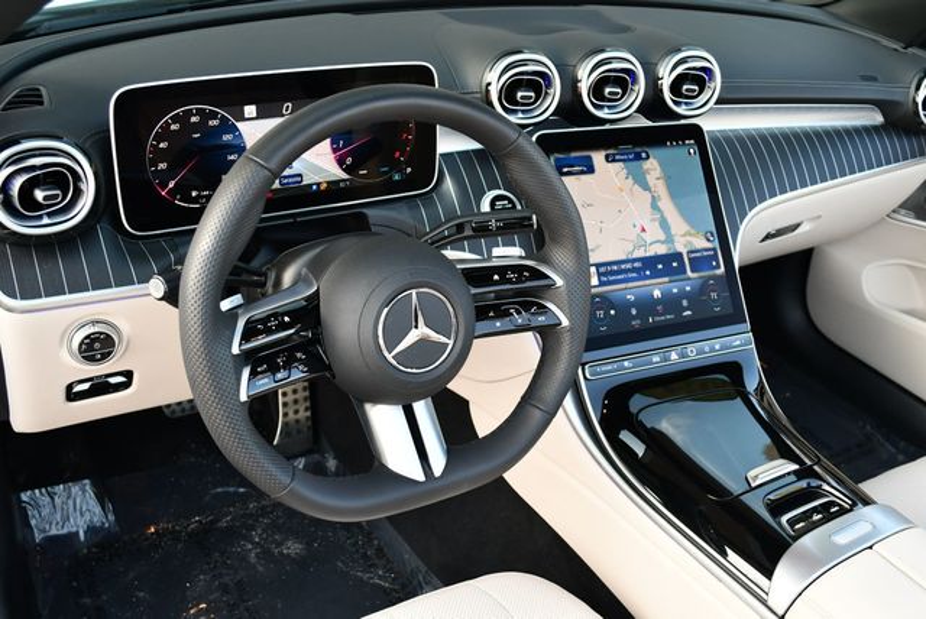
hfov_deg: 53.1
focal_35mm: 36
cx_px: 463
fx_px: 927
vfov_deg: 36.9
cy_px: 310
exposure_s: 1/250
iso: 400
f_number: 4
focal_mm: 18
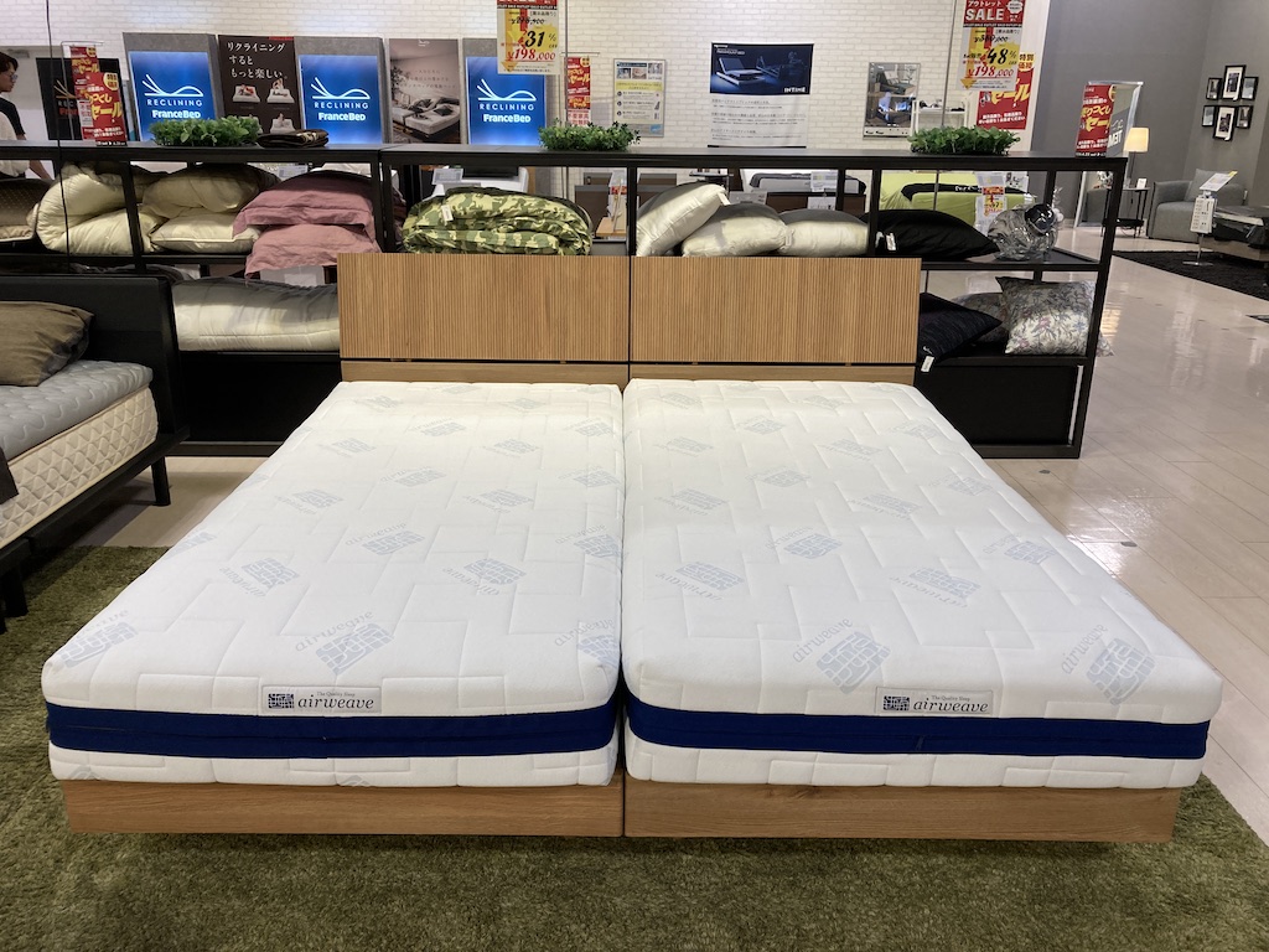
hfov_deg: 63.4
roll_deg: -0.3
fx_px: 1026
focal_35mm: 28
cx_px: 634
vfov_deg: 49.7
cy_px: 476
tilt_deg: -19.4
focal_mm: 3.99
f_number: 1.8
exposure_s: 1/120
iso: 80
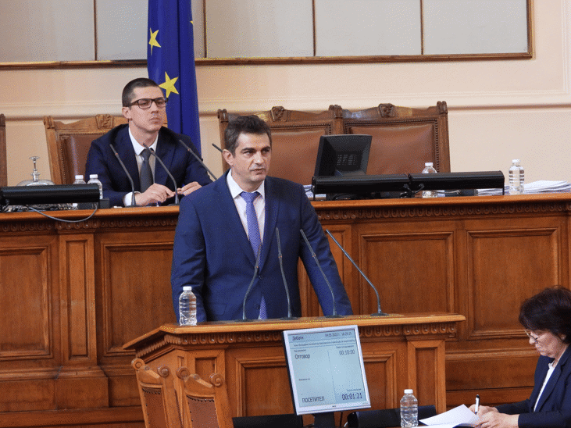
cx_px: 286
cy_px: 214
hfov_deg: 6.6
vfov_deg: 5.0
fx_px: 4948
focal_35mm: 300
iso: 450
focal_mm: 53.9
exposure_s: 1/30
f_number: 4.5
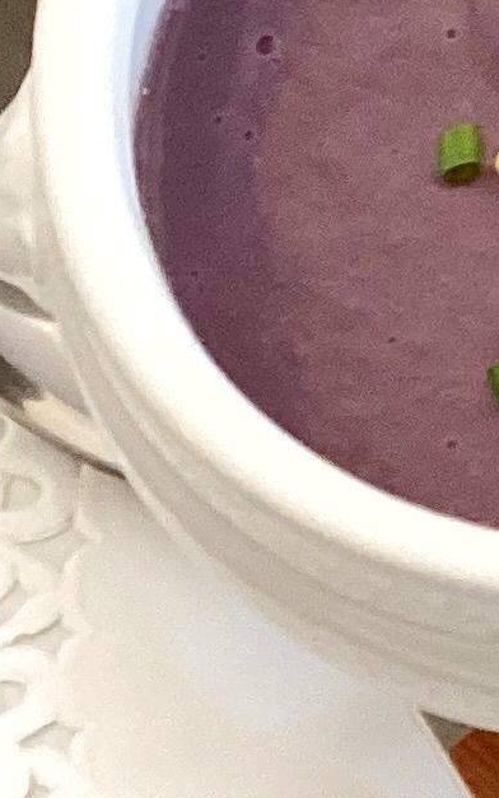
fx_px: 3720
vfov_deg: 12.1
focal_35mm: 171
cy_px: 64
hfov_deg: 6.9
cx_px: 1459
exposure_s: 1/60
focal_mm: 3.3
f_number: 2.4
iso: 160
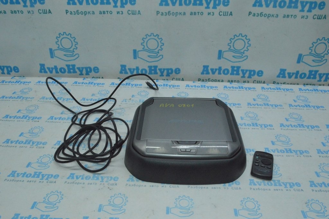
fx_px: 274
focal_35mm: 30
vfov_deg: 43.5
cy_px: 110
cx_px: 164
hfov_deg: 62.0
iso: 5600
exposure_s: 1/200
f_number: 16
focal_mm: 20
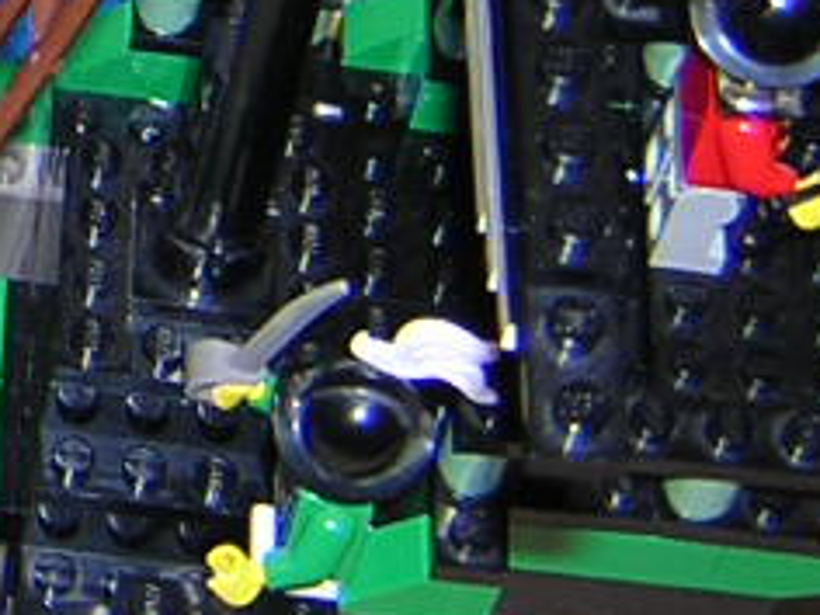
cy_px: -316
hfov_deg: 11.9
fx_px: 3695
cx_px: -521
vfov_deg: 9.3
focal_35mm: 156
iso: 100
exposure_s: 1/60.1
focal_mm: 4.7
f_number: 2.6
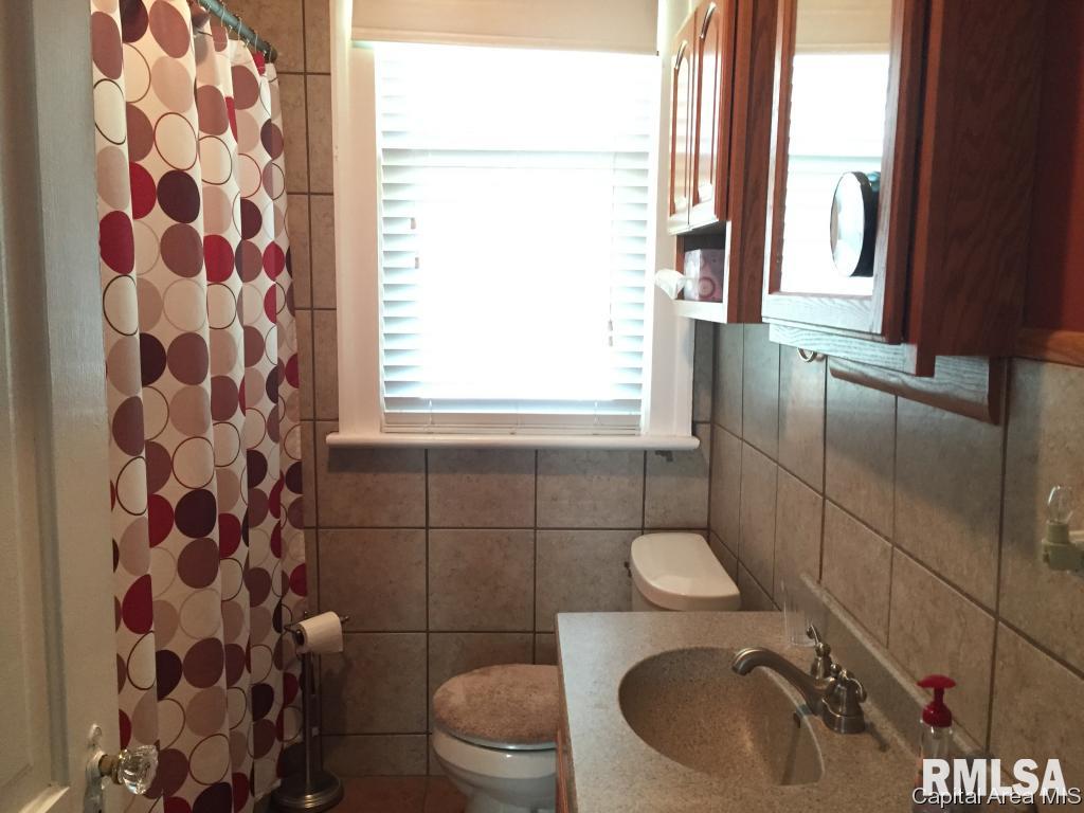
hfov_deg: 61.7
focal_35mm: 29
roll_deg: -1.3
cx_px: 542
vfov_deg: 48.2
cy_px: 406
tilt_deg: -8.2
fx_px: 908
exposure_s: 1/30
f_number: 2.2
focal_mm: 4.15
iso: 250
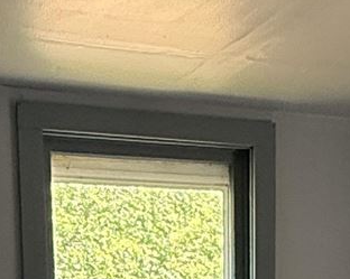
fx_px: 1045
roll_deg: +0.2
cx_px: 213
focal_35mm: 101
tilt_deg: -10.1
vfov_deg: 13.1
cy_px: 561
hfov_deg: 19.0
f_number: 2.2
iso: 200
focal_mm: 2.22
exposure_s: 1/99
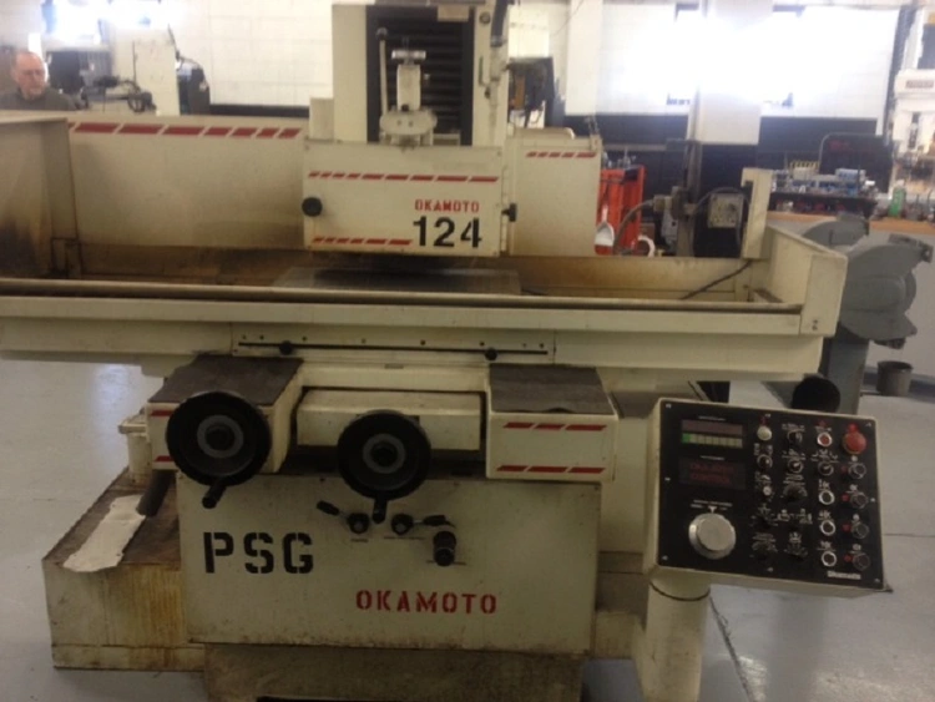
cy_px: 351
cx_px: 468
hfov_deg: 52.6
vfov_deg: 40.7
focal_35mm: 35
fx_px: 946
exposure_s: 1/20
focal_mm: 4.28
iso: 100
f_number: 2.4
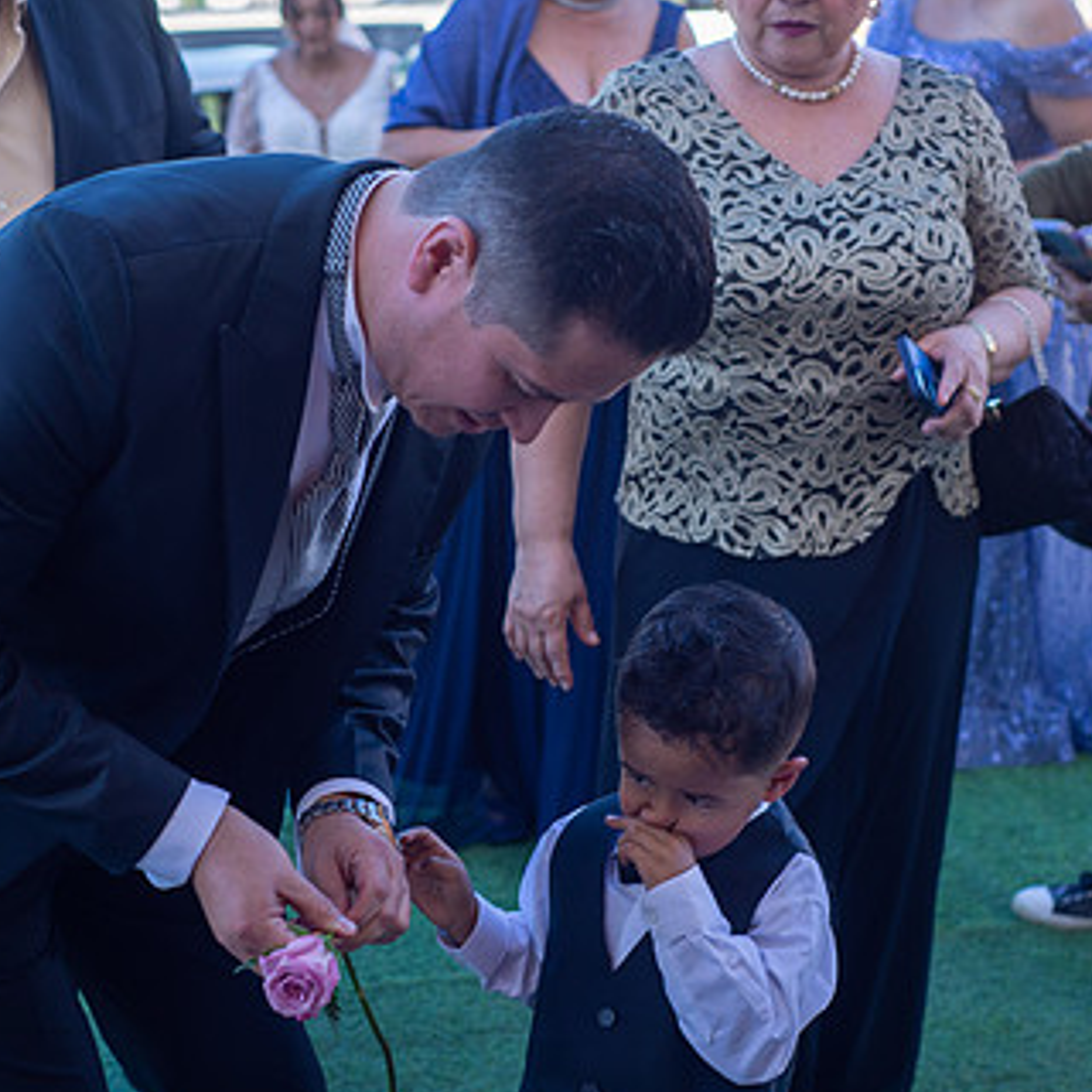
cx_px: 526
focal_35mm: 77
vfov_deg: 22.5
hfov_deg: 22.5
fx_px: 2748
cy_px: 630
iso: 100
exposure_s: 1/250
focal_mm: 50
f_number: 4.5
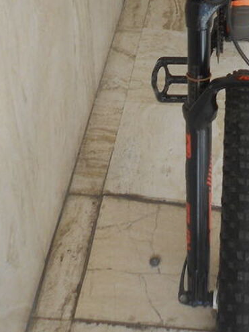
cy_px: 32
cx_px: 261
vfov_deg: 26.8
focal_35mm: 70
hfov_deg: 20.2
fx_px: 672
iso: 80
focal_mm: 4.6
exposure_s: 1/100
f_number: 3.2
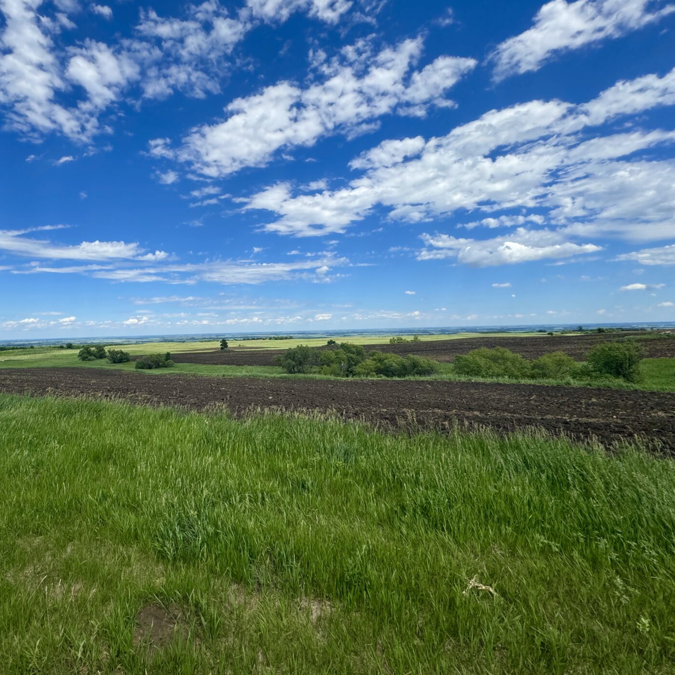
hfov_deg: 80.9
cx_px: 220
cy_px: 328
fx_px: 375
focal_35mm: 17
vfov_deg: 83.9
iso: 50
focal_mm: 2.22
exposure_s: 1/3106
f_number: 2.2
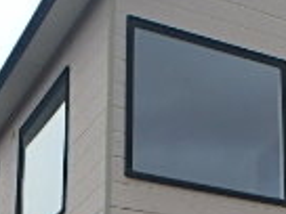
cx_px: 261
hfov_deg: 19.4
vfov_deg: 13.9
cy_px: 329
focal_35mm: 99
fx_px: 818
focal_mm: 3.7
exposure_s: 1/160
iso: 125
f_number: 3.5
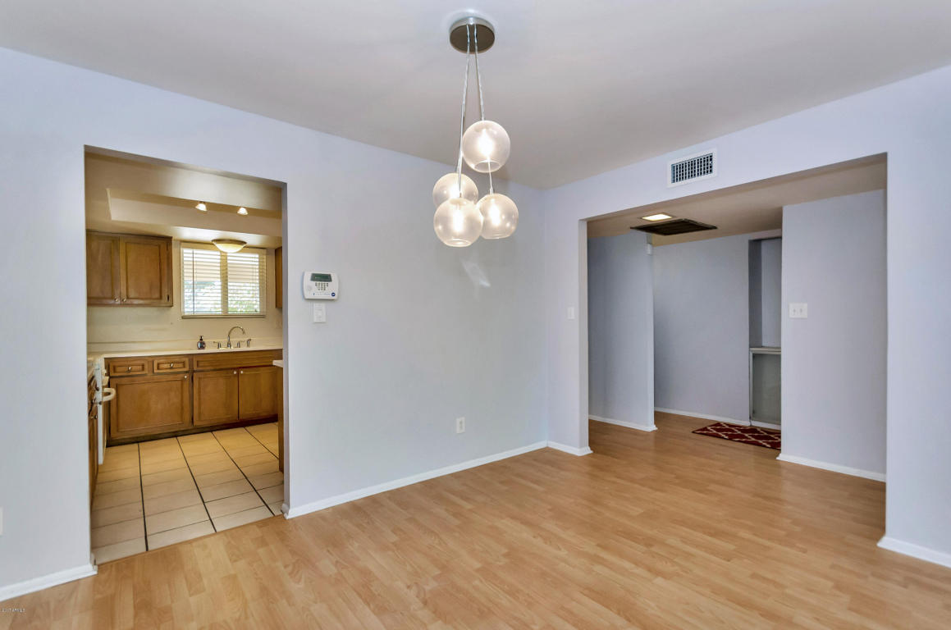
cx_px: 476
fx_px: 395
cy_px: 315
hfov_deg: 100.5
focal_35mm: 15
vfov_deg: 77.1
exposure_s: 1/60
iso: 800
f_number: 6.3
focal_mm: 10
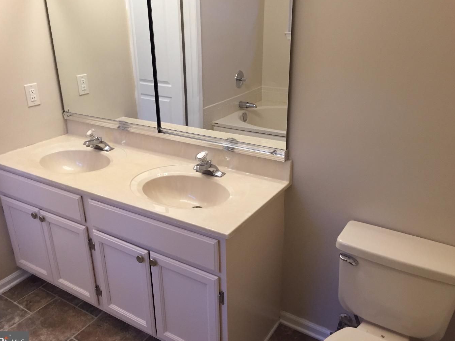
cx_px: 213
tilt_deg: -22.0
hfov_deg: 58.3
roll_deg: +2.1
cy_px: 168
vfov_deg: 45.4
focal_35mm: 31
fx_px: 407
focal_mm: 4.15
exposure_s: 1/30
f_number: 2.2
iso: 100
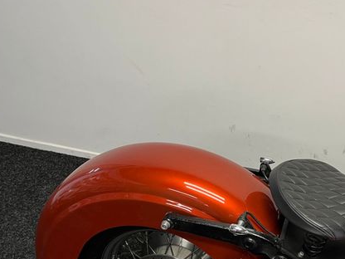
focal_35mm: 40
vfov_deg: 35.5
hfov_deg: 45.3
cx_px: 255
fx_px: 399
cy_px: 178
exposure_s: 1/50
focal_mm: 5.1
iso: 100
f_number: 1.6
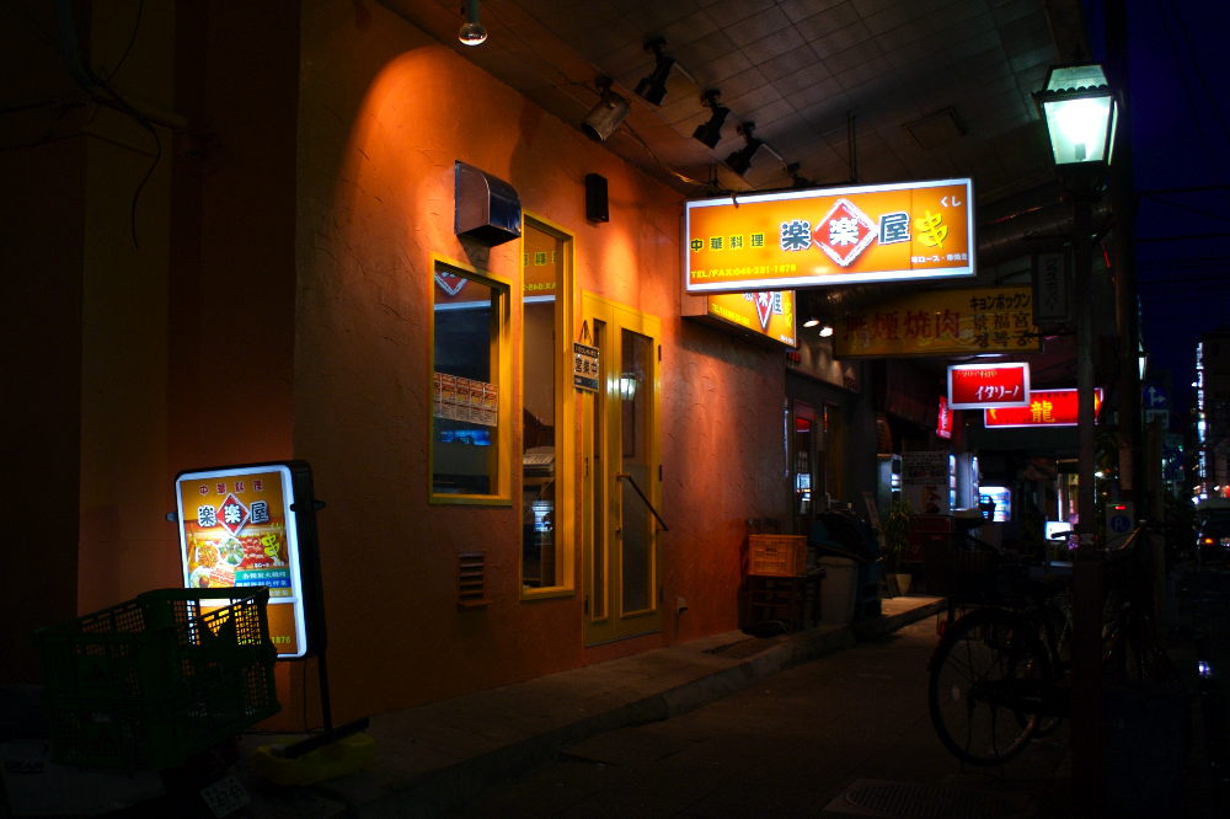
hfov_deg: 61.9
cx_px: 615
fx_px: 1025
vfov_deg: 43.6
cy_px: 410
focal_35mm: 30
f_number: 4
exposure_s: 1/40
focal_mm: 20
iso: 250
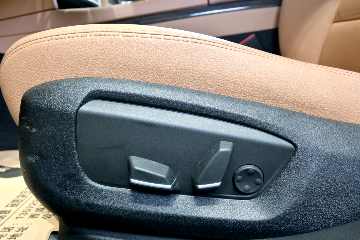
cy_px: 120
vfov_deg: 42.6
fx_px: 307
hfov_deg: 60.7
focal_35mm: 31
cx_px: 180
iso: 125
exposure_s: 1/8
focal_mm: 20.5
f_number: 7.1
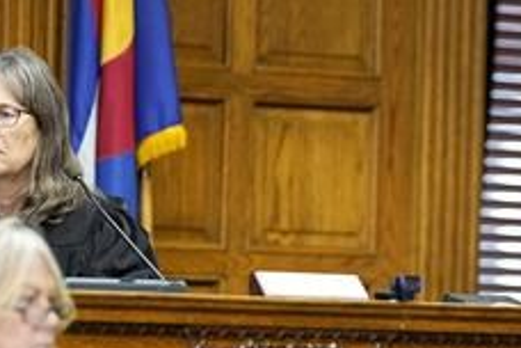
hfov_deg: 5.4
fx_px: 5571
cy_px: 342
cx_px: 352
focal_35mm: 385
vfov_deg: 3.6
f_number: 1.8
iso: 2500
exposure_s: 1/400
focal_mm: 135
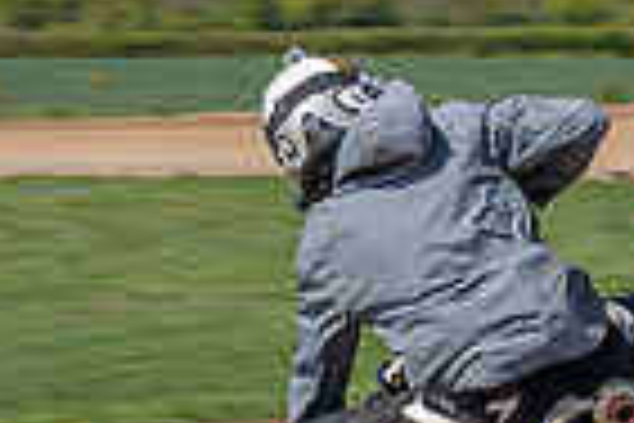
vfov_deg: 5.1
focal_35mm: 271
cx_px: 437
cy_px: 384
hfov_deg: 7.6
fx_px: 4772
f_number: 8
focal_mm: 48
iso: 100
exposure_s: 1/200
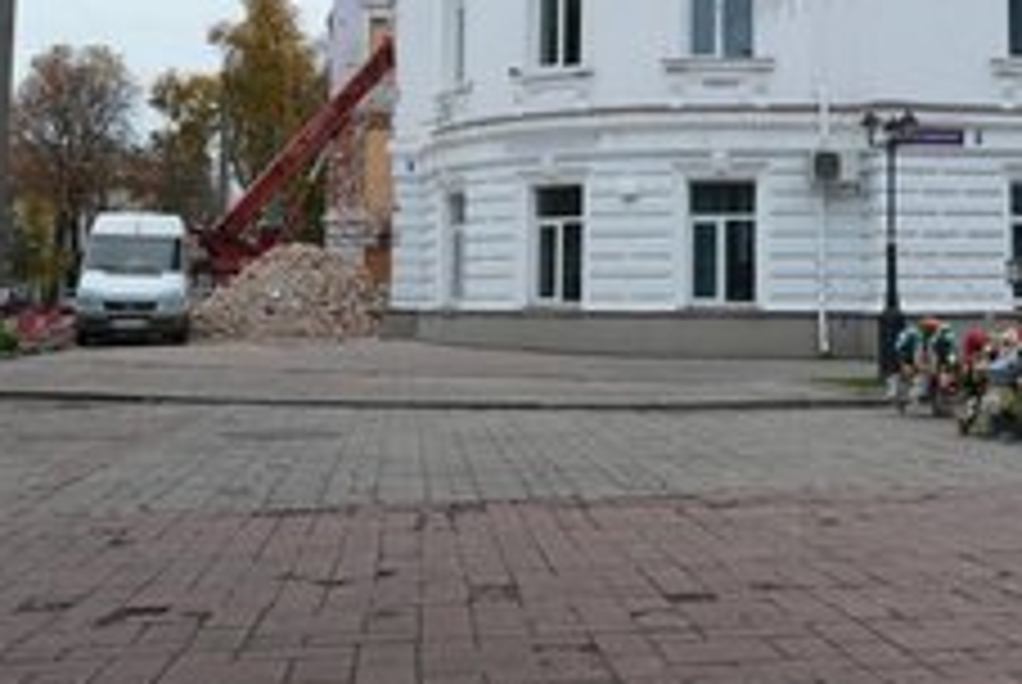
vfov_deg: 26.0
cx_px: 738
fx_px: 1450
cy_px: 128
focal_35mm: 51
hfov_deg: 38.1
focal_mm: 29
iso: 400
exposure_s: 1/50
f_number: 4
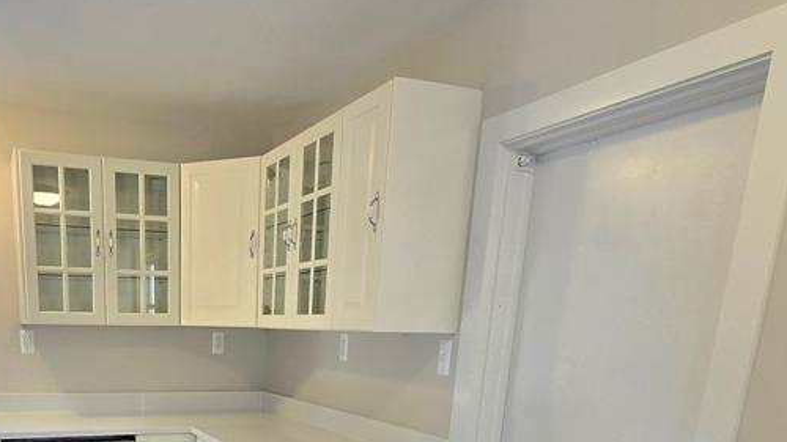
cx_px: 209
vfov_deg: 34.3
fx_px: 605
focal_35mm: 29
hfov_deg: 62.8
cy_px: 494
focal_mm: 2.2
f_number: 2.2
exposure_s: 1/120
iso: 80
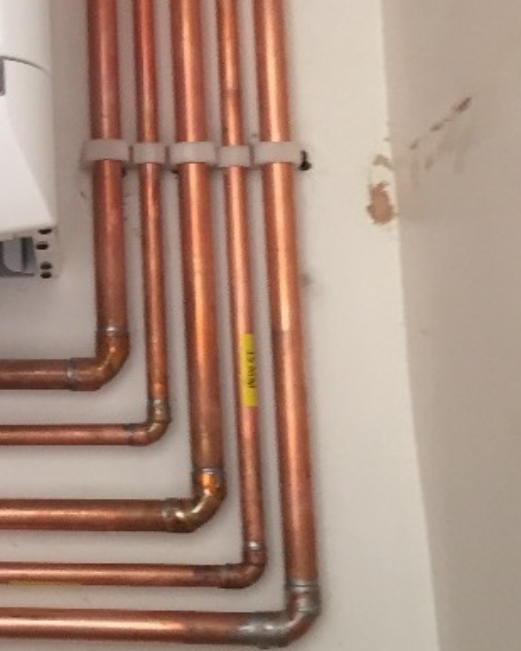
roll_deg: -0.1
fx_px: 1695
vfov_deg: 21.3
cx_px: -224
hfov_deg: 16.2
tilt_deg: +11.8
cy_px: 88
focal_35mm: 88
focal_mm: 4.15
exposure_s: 1/33
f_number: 2.2
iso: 100
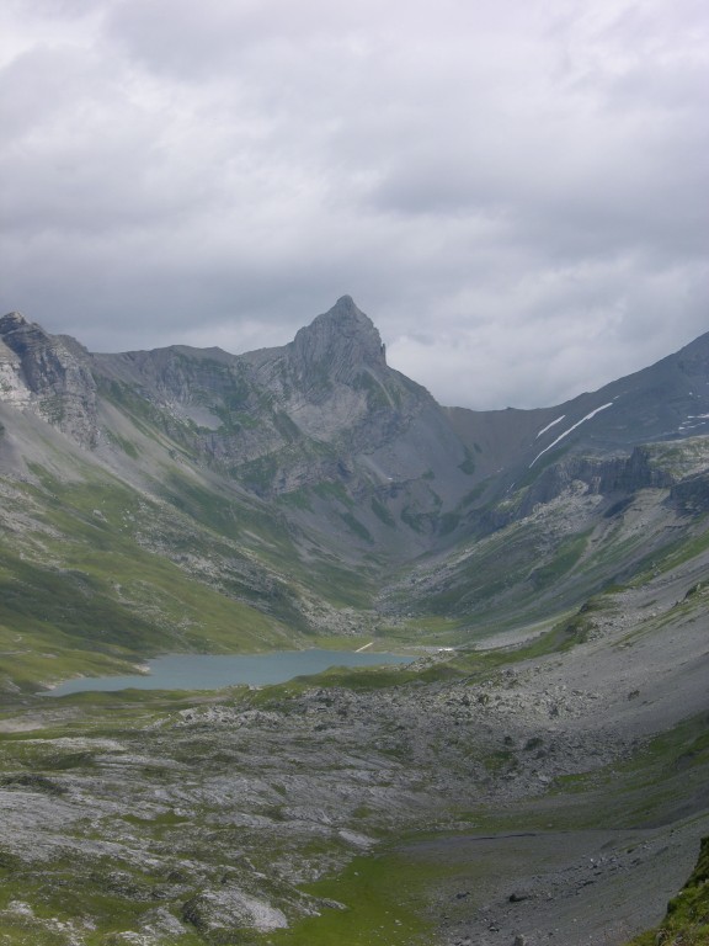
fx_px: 2239
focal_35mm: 82
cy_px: 473
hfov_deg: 18.0
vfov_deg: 23.8
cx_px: 354
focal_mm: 21
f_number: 5.5
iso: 50
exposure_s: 1/433
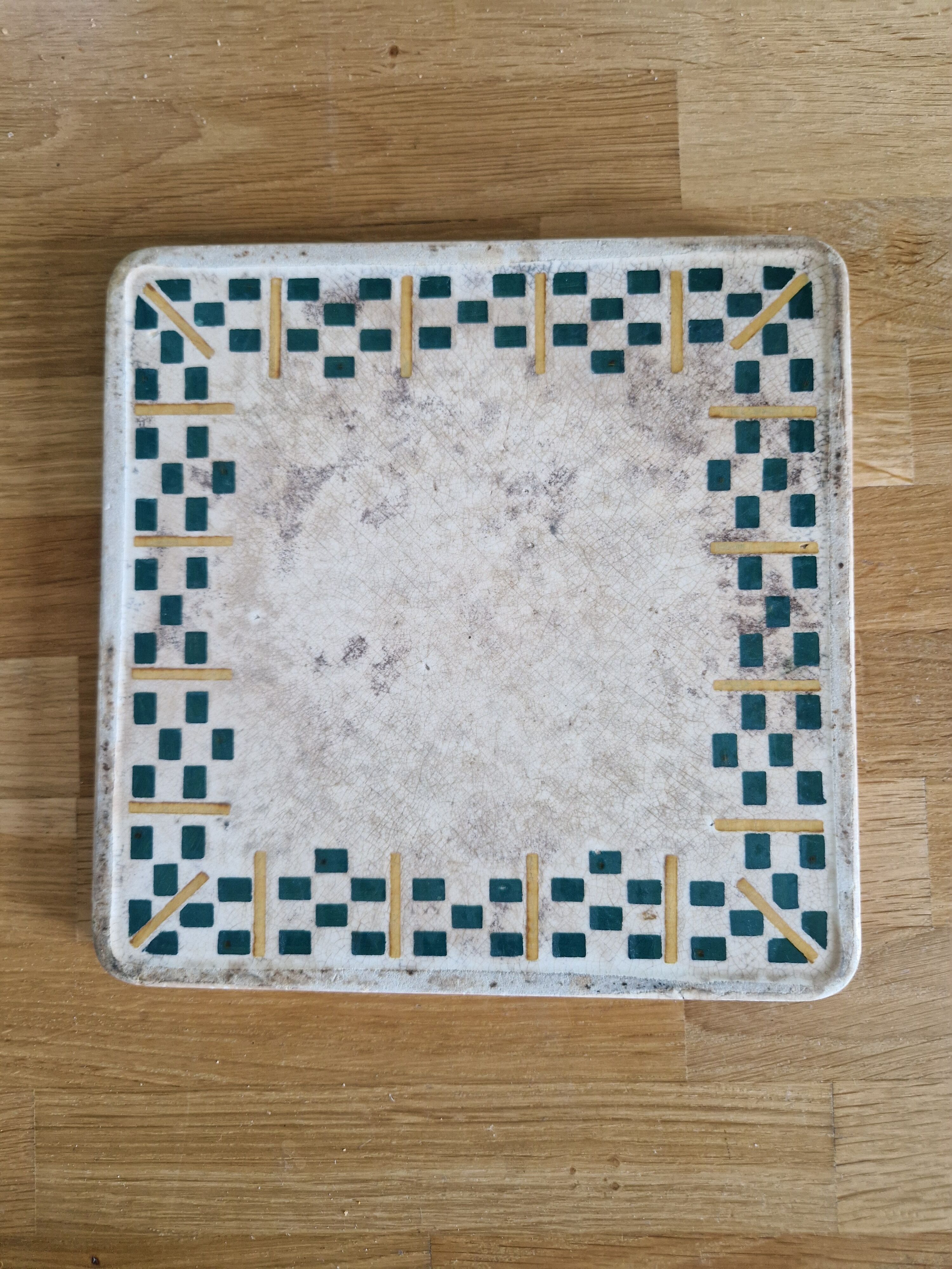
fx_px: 843
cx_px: 476
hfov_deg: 58.9
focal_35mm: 23
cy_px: 634
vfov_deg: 73.9
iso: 400
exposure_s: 1/100
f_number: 1.8
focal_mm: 5.4
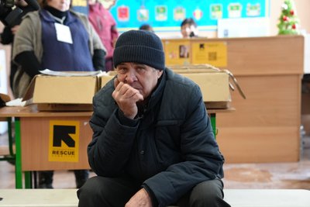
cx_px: 155
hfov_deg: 28.8
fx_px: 603
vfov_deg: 19.5
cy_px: 104
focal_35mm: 70
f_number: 4
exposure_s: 1/160
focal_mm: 70
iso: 8000
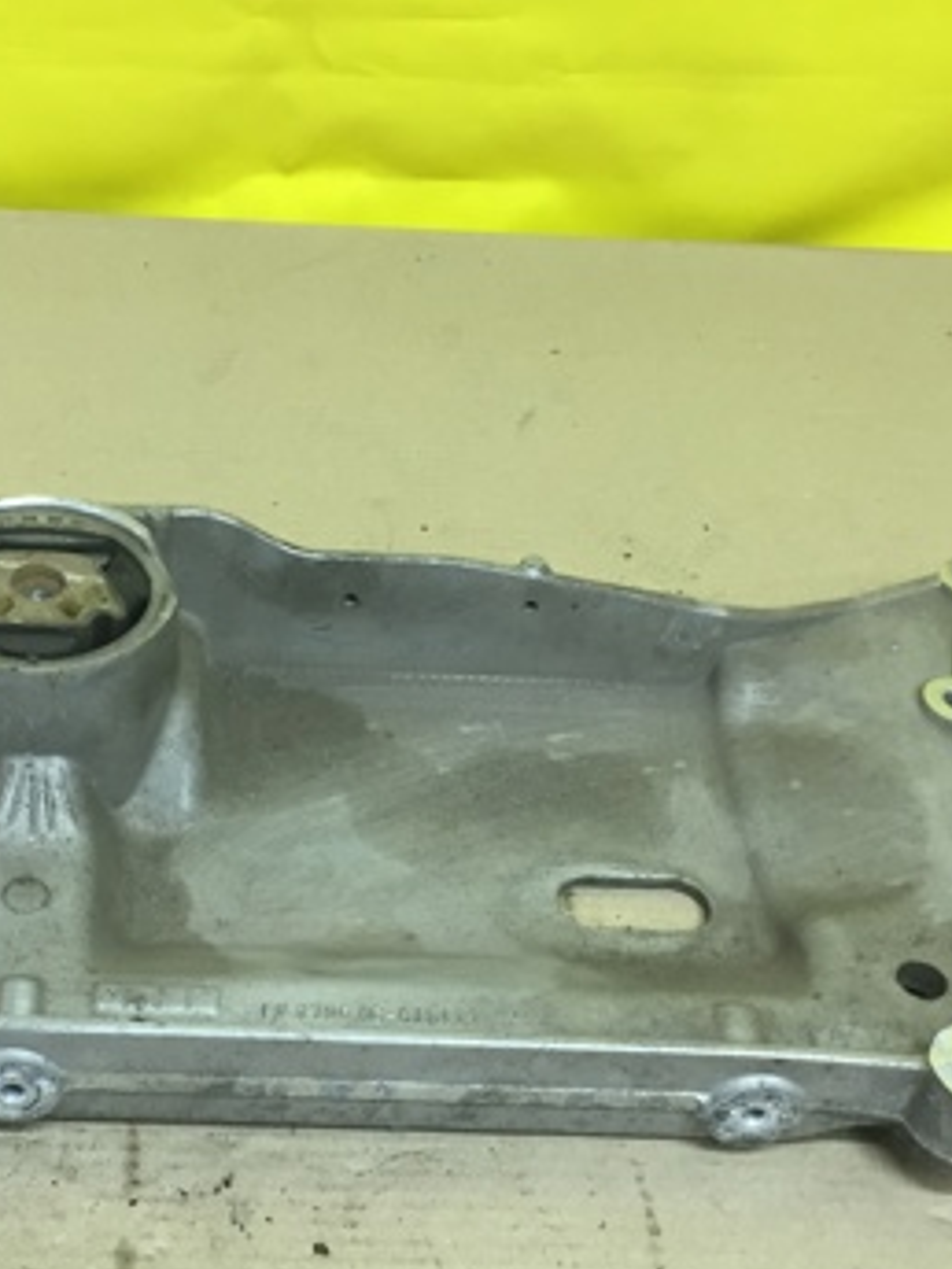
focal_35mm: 54
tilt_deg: -44.5
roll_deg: -3.9
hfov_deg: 26.5
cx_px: 184
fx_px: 1980
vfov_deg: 35.4
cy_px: 764
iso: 50
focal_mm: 4.15
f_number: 2.2
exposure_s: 1/33
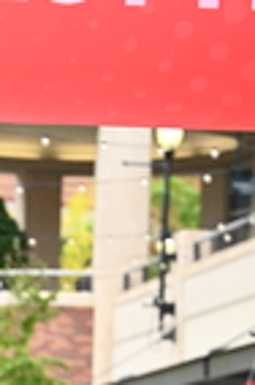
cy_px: 561
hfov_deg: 4.5
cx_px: -161
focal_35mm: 303
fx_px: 3235
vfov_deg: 6.7
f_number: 2.8
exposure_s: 1/1600
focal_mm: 78
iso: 1250
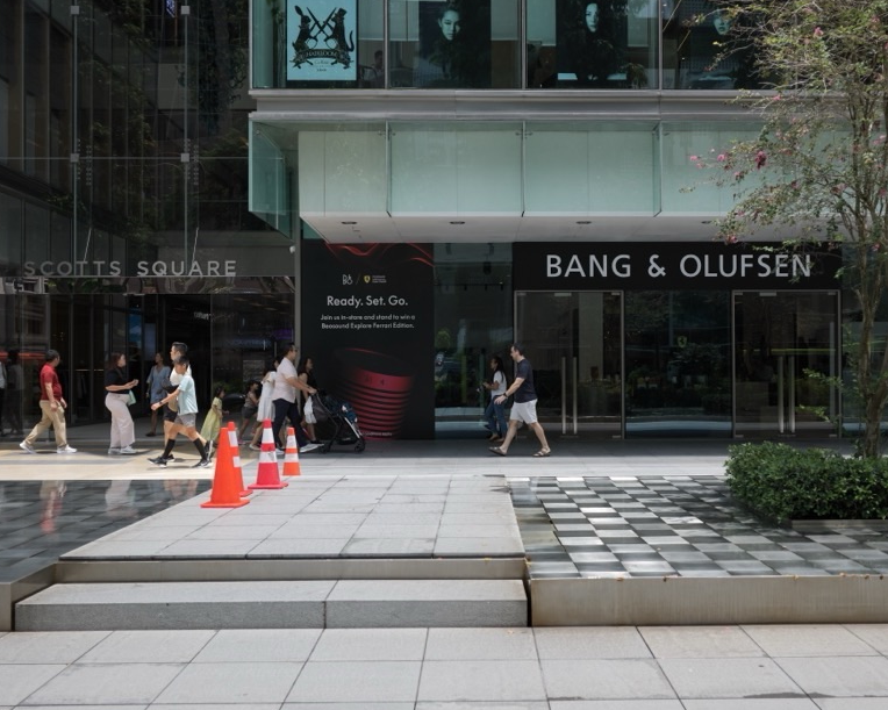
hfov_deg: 50.2
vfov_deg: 41.1
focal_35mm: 36
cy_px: 360
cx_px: 494
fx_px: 946
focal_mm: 28
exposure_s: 1/500
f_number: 4
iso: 100
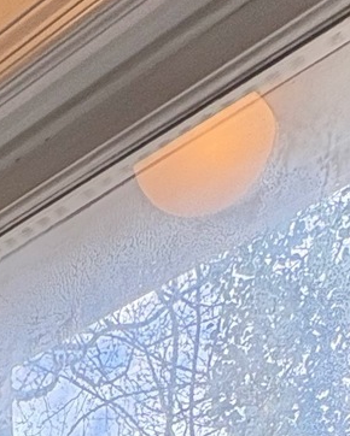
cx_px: -93
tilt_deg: -0.1
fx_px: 1126
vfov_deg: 13.8
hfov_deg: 16.8
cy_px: 1103
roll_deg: -0.7
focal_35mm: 87
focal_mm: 2.22
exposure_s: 1/158
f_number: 2.2
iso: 64
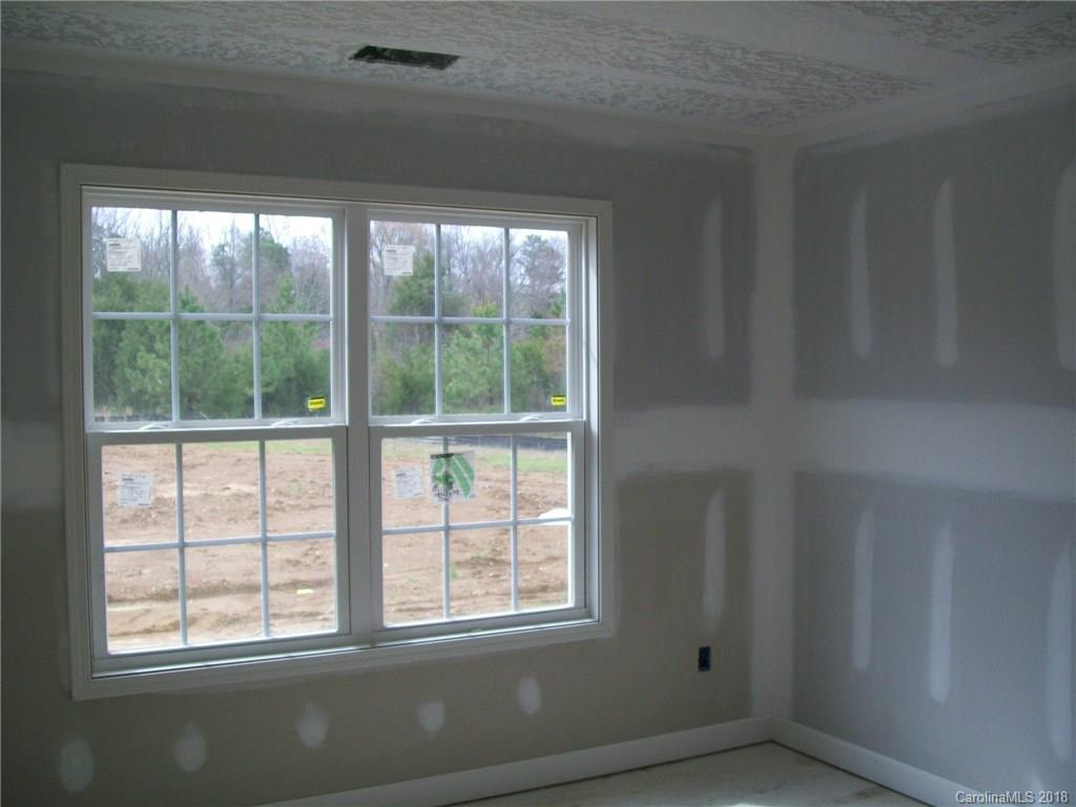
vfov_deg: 39.7
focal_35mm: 36
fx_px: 1119
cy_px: 404
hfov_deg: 51.4
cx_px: 538
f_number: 2.7
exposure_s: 1/250
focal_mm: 6
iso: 64
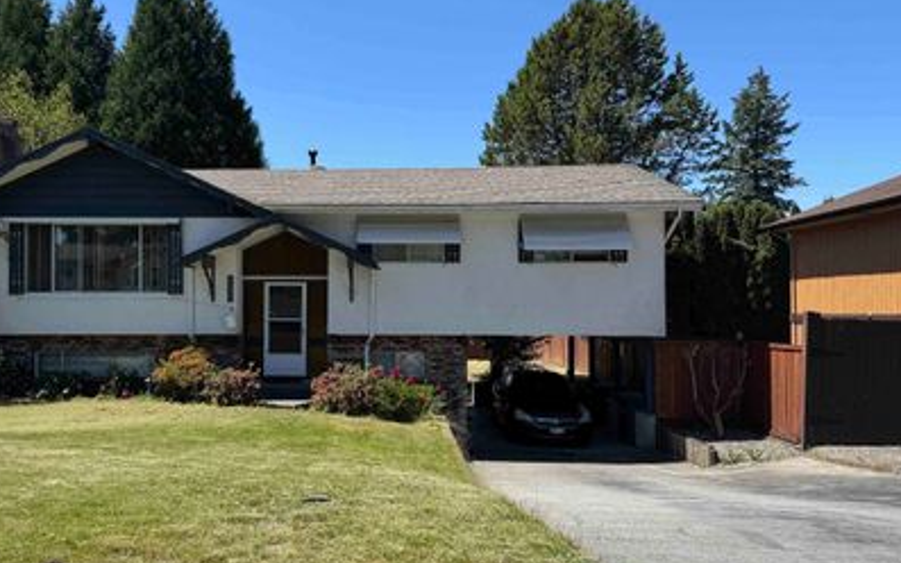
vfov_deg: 39.4
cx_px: 350
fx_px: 786
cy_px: 294
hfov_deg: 59.0
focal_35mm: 32
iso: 80
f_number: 1.78
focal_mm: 6.76
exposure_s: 1/3096
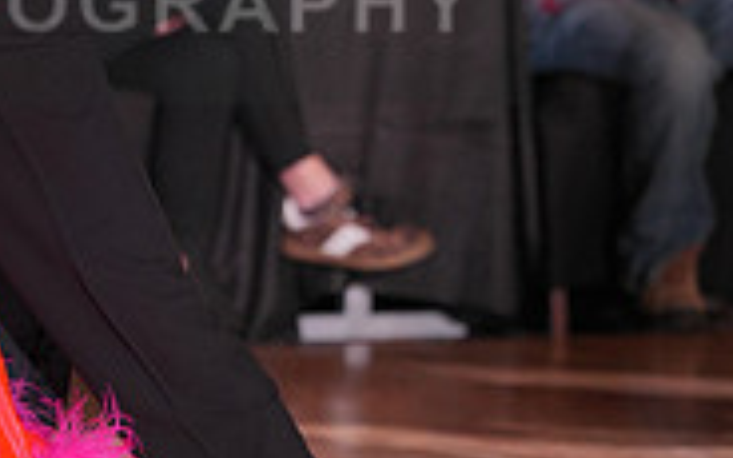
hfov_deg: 4.4
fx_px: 9429
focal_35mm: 472
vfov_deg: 2.8
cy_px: -28
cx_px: -14
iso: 1000
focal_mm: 147
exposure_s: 1/400
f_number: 2.8
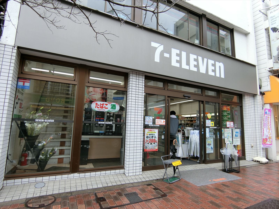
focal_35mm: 19
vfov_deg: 68.7
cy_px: 104
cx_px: 140
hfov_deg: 84.7
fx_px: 153
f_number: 2.7
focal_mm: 4.06
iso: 80
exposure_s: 1/160
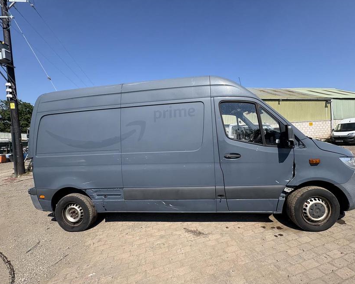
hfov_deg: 96.6
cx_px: 191
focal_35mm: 15
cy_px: 141
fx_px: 158
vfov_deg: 84.0
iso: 40
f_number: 2.2
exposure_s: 1/1256
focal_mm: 2.22
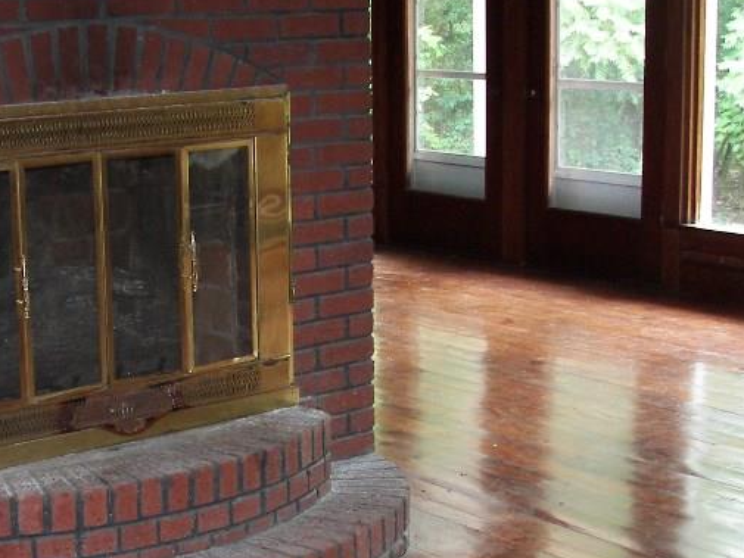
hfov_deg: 26.5
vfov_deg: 20.1
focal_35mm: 73
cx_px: 255
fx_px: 1569
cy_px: 384
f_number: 2.8
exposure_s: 1/30
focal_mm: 6
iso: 125
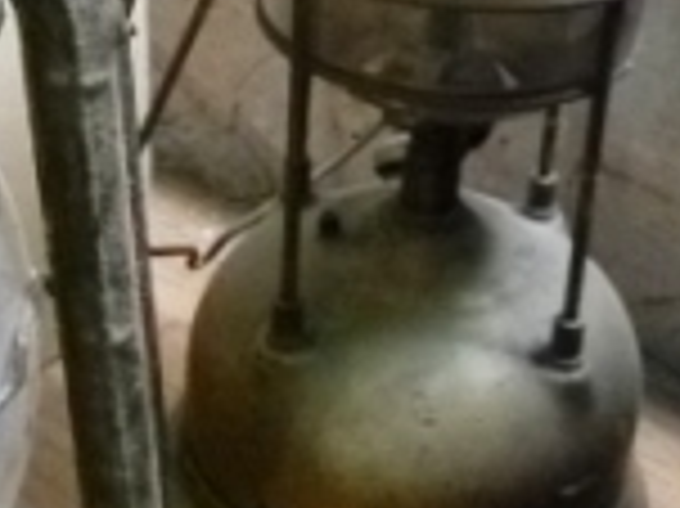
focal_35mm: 83
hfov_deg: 23.2
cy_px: 72
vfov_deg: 17.5
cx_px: 131
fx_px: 1629
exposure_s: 1/20
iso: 800
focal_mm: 5
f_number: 2.8
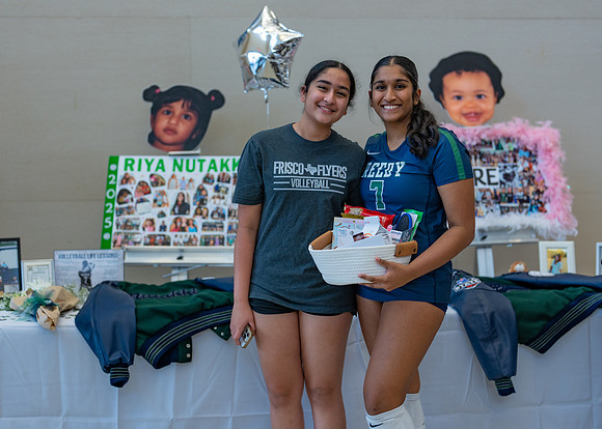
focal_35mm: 52
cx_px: 301
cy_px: 214
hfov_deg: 37.2
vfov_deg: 27.0
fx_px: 896
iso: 320
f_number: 1.8
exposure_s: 1/320
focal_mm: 50
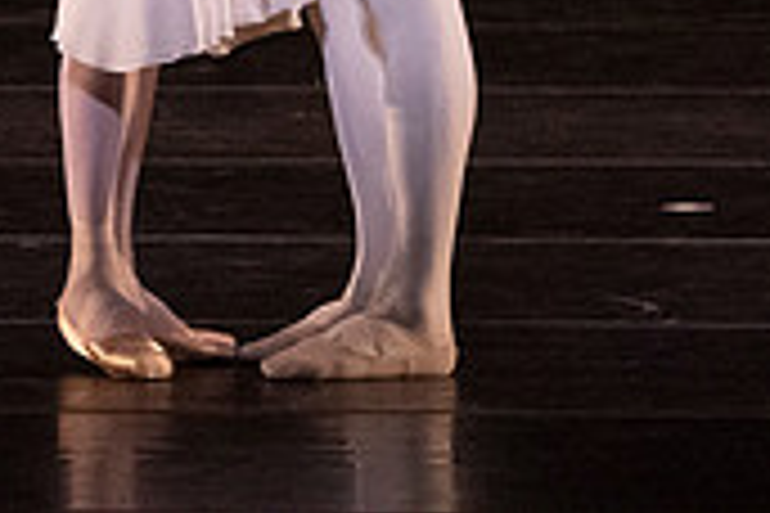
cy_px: -353
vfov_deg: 1.0
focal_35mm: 1327
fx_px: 28381
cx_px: 234
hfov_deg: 1.6
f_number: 7.1
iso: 20000
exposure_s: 1/400
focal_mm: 391
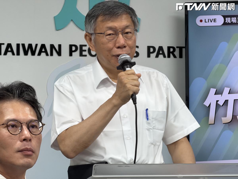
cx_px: 119
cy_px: 90
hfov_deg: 9.9
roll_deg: +0.3
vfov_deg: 7.4
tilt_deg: +1.7
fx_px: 1375
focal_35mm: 200
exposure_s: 1/120
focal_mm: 16.89
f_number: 2.8
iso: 250
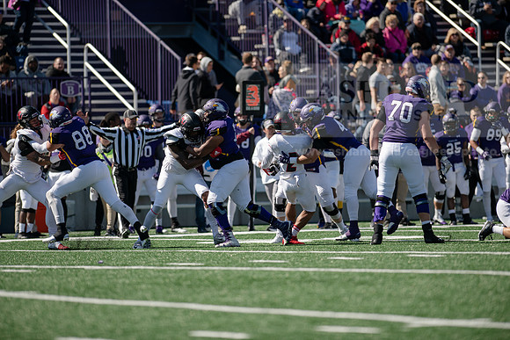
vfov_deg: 4.6
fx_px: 4251
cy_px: 170
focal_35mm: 300
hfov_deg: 6.9
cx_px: 255
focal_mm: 300
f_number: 3.2
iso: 200
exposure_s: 1/2000
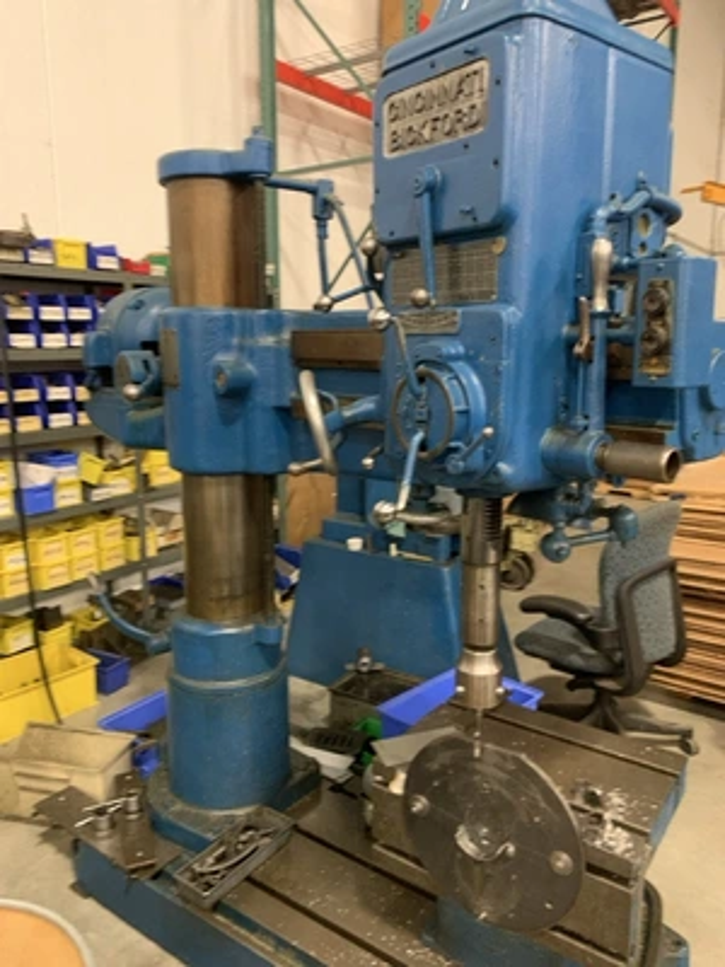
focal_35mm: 26
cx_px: 362
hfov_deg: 53.1
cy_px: 484
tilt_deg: -8.2
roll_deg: -0.8
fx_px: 726
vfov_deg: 67.3
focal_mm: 4.25
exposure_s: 1/30
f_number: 1.8
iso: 400
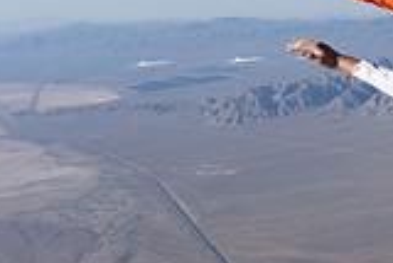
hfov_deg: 21.4
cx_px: 496
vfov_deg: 15.7
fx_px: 951
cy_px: 100
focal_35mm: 87
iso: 800
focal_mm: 24
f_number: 10
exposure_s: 1/2000
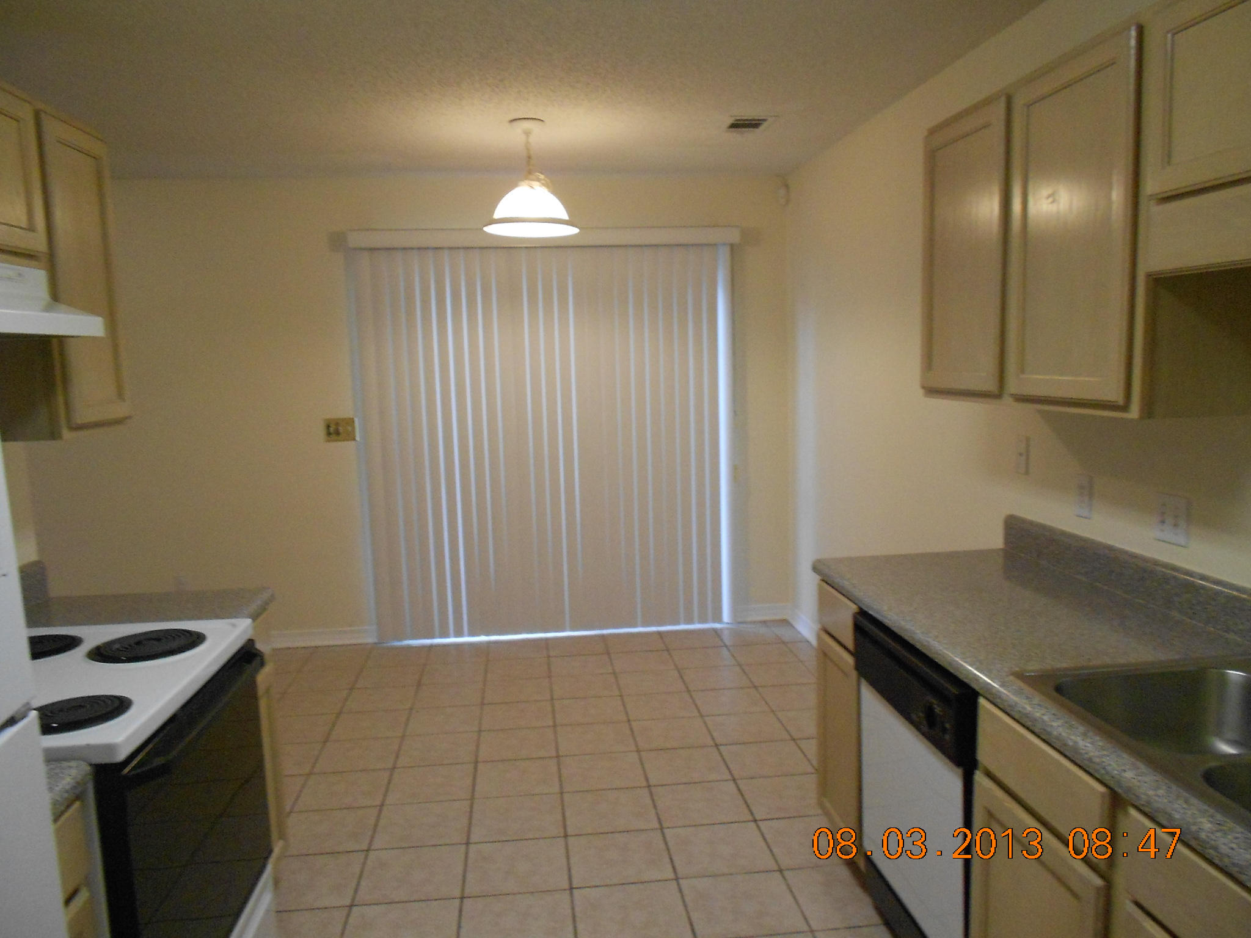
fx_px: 940
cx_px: 626
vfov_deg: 53.1
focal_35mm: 26
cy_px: 469
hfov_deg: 67.3
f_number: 3.2
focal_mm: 4.6
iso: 400
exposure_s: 1/50
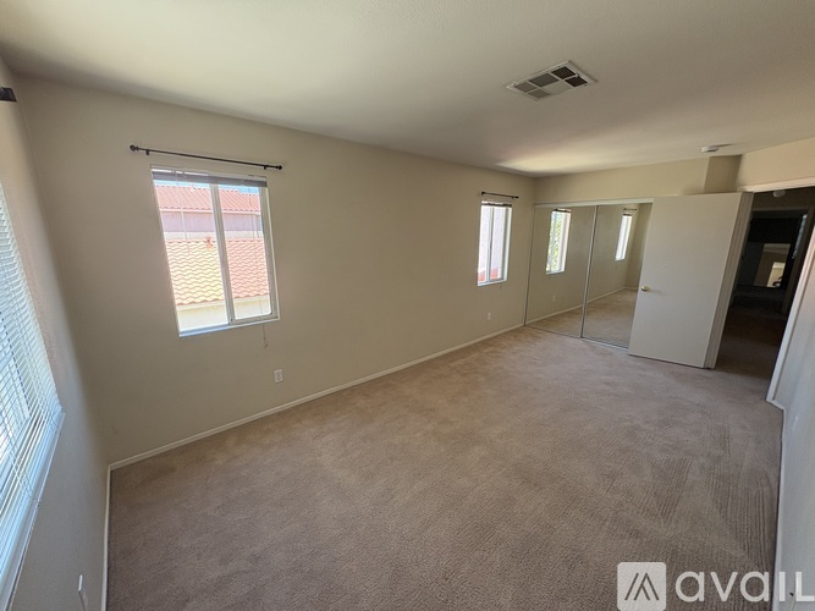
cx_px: 408
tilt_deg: -13.7
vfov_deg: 85.7
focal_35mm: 14
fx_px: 330
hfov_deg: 102.1
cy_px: 306
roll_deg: +0.3
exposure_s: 1/101
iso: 125
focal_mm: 2.22
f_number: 2.2
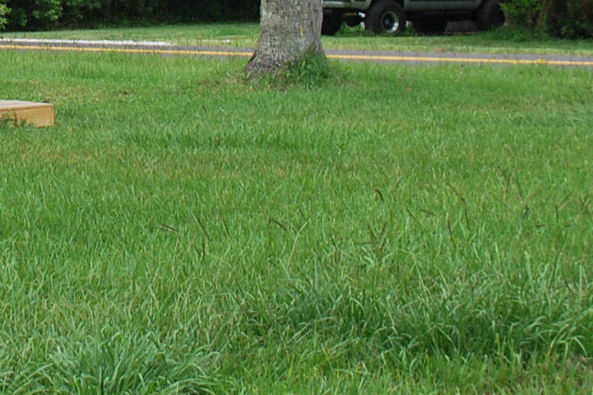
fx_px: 2387
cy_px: -79
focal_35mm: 145
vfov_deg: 9.3
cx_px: -303
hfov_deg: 13.3
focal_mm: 24
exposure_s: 1/125
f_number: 5.6
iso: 100
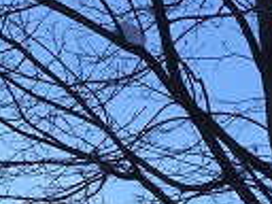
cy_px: 276
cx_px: -138
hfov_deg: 12.9
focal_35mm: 145
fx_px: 1139
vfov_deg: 10.0
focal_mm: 4.15
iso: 25
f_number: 2.2
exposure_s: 1/651
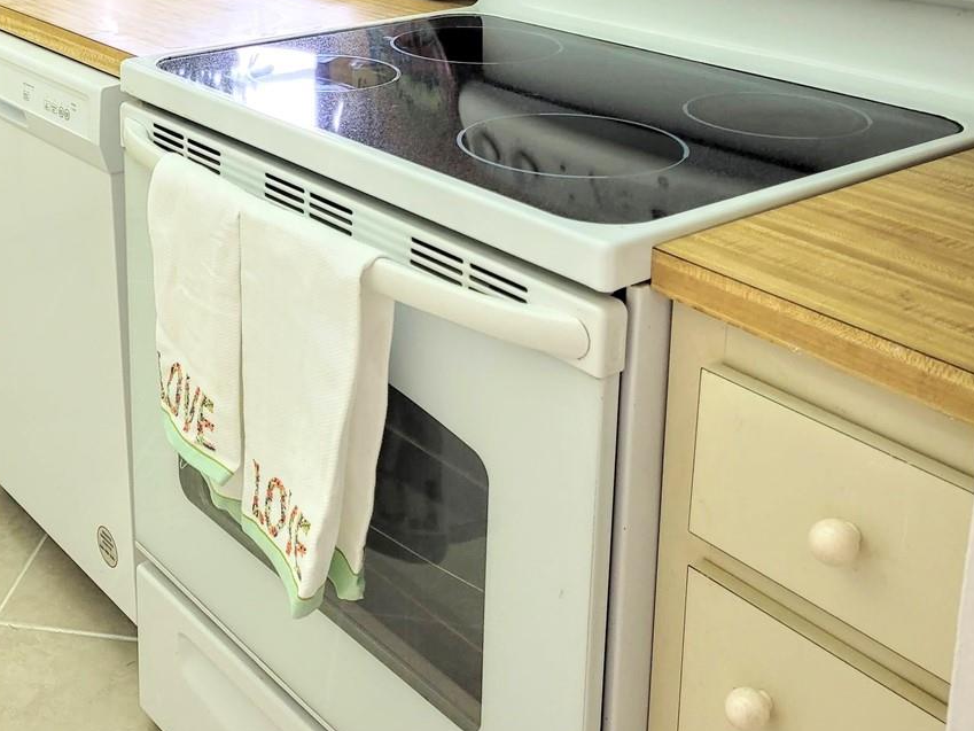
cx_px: 247
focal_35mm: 49
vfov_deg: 28.8
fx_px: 1379
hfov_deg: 38.0
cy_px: 110
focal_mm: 5.4
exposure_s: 1/119
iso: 80
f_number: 1.8
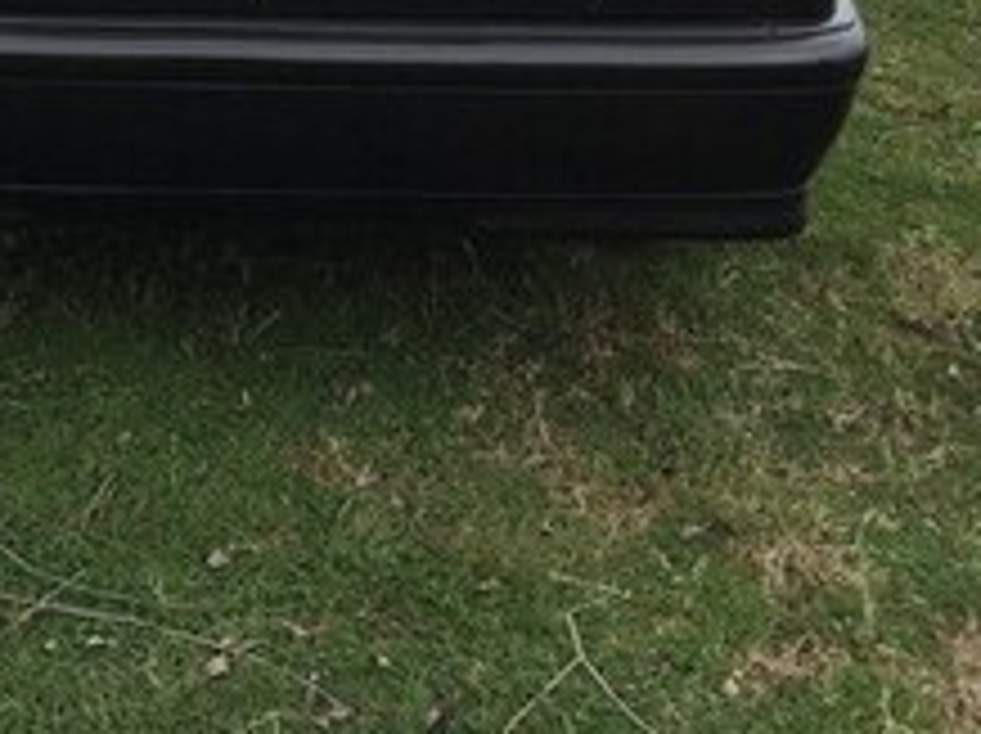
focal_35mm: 88
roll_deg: -1.4
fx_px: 2491
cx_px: 144
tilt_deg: -10.2
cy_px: -286
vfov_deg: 15.7
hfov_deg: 21.9
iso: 32
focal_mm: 4.15
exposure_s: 1/1130
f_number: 2.2
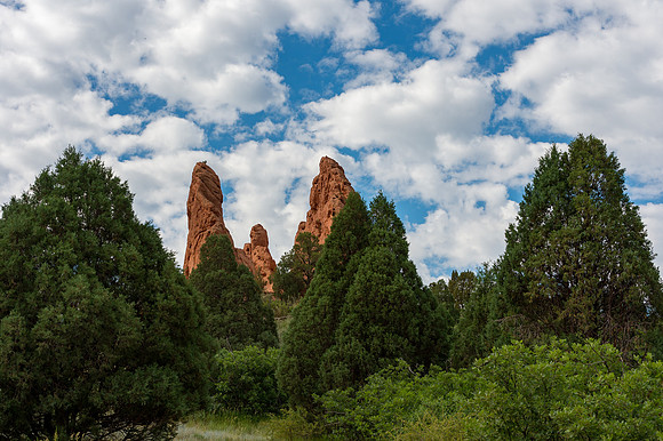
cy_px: 220
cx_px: 332
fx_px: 1288
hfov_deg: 28.9
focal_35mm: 70
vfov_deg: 19.4
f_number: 9
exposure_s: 1/800
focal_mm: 70
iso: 250
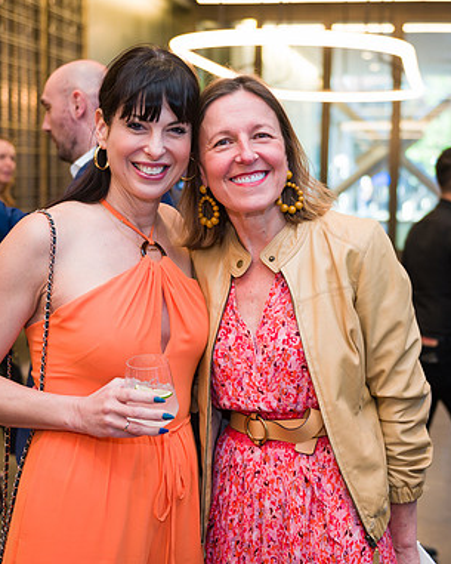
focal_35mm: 60
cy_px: 283
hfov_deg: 25.4
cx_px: 256
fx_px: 1001
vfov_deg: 31.4
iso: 400
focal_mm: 42
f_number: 3.2
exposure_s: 1/200
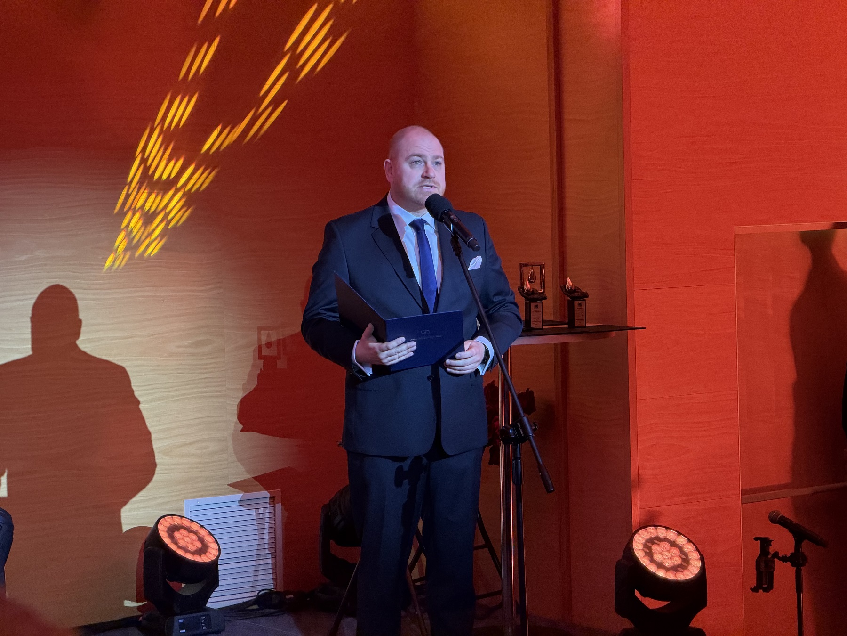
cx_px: 424
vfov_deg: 14.8
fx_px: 2447
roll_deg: +2.4
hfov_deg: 19.6
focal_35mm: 100
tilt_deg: -2.4
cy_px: 318
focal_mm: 16.89
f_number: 2.8
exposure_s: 1/60
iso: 500
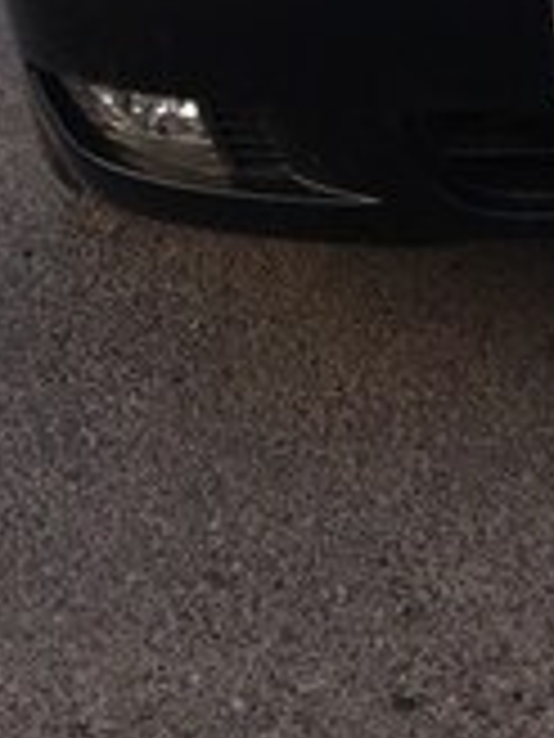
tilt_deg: -4.1
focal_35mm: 100
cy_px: -360
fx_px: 2134
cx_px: 730
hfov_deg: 14.2
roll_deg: +1.5
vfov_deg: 17.7
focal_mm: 4.12
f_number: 2.4
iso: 50
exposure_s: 1/384
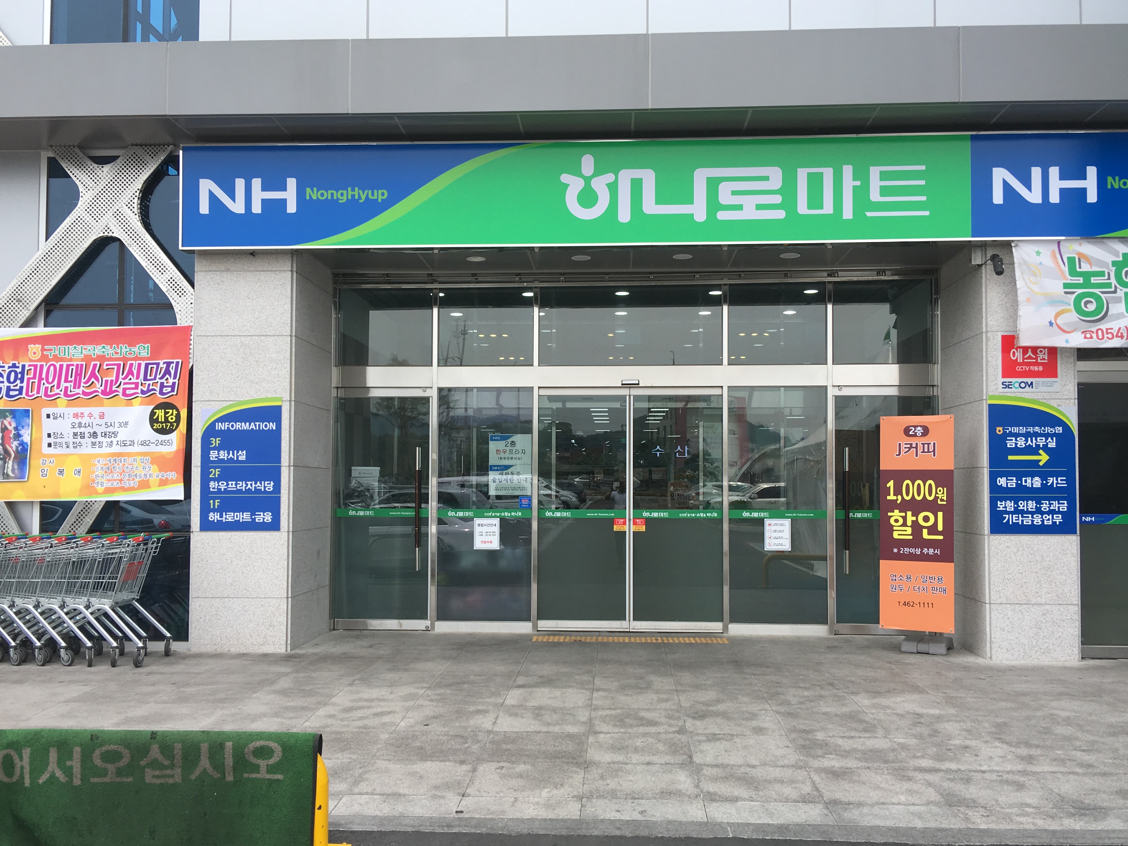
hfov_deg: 55.4
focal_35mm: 33
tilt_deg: +3.8
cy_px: 446
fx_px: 1075
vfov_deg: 42.9
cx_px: 560
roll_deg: -0.1
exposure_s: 1/712
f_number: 2.2
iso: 25
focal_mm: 4.15
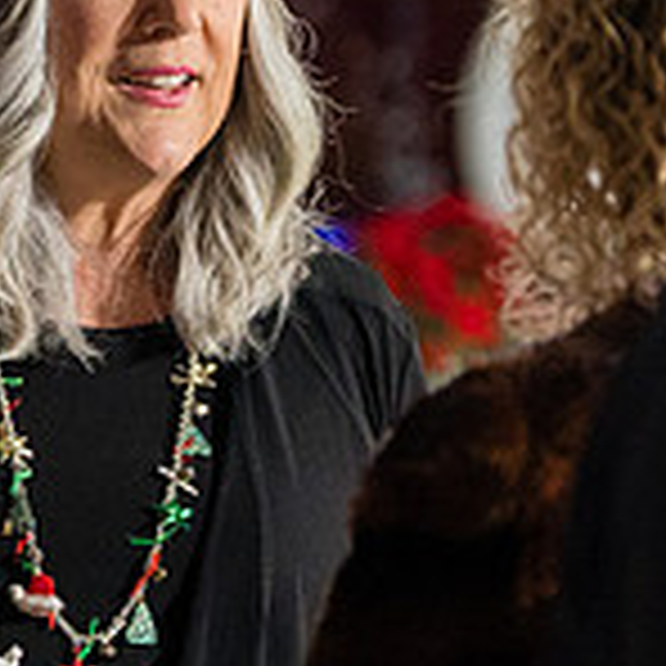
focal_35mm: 402
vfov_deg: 4.4
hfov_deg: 4.4
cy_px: 279
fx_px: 8750
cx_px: -36
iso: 3200
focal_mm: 107
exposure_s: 1/250
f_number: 2.8
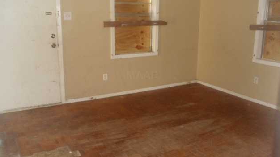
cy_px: 75
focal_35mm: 49
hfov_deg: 42.1
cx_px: 142
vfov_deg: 24.4
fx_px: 364
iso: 400
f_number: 3.5
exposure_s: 1/8
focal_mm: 6
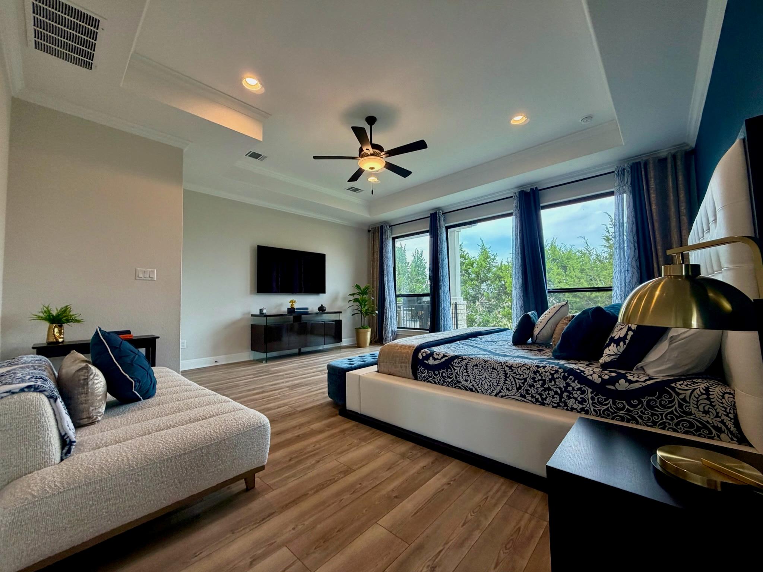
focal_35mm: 14
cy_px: 286
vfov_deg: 85.7
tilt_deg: +2.0
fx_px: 309
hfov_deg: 102.1
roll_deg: +2.6
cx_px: 382
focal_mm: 2.22
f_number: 2.2
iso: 160
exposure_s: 1/120
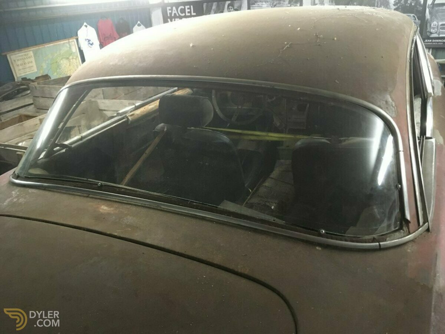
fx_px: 373
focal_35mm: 29
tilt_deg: -23.8
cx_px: 222
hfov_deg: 61.7
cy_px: 167
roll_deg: +4.6
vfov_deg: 48.2
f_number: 2.2
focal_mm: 4.15
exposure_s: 1/25
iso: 250
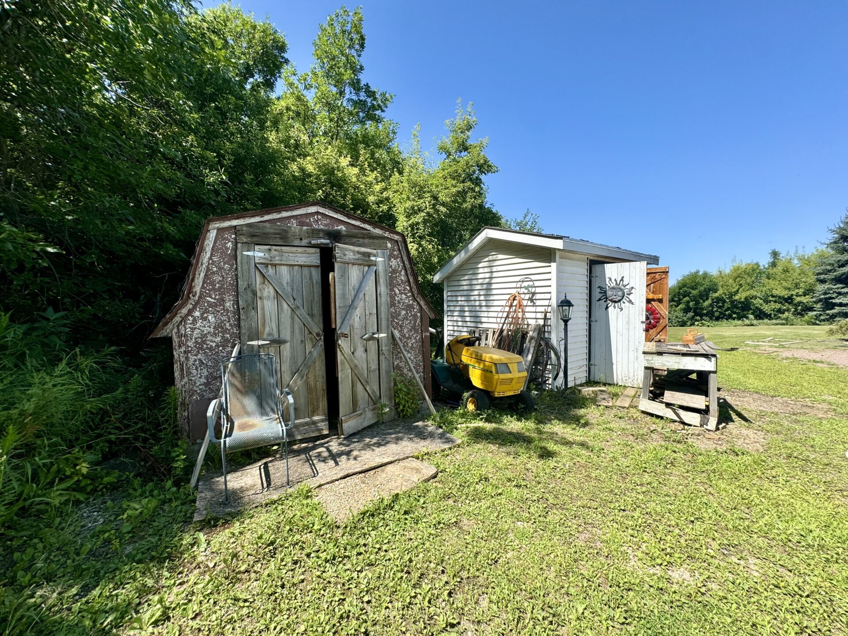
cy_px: 318
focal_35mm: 14
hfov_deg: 102.1
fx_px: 343
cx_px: 424
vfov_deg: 85.7
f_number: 2.2
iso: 40
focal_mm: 2.22
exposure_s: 1/831
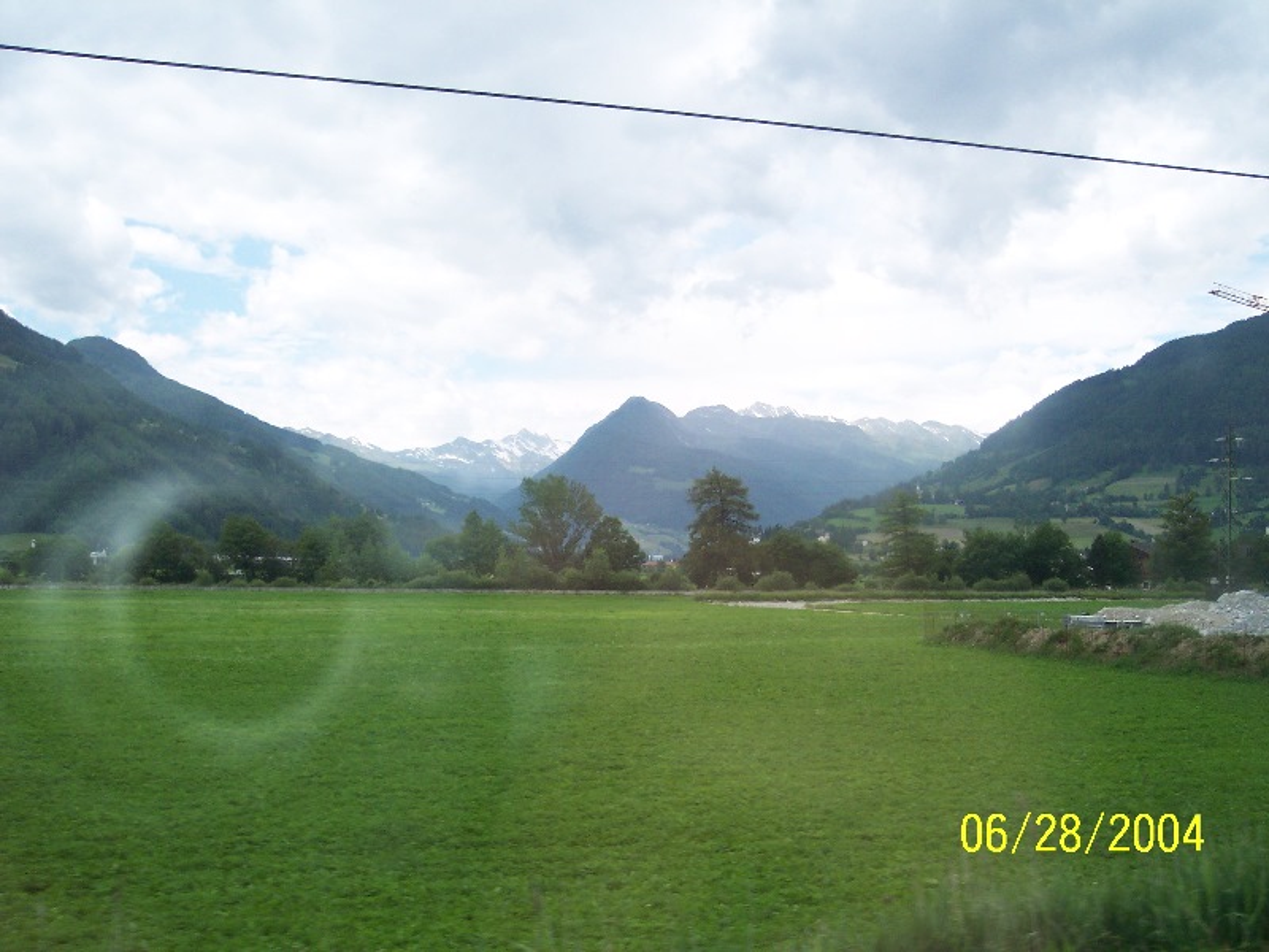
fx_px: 1393
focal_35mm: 38
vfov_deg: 37.7
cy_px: 476
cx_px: 634
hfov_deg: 49.0
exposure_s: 1/500
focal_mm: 8
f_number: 2.8
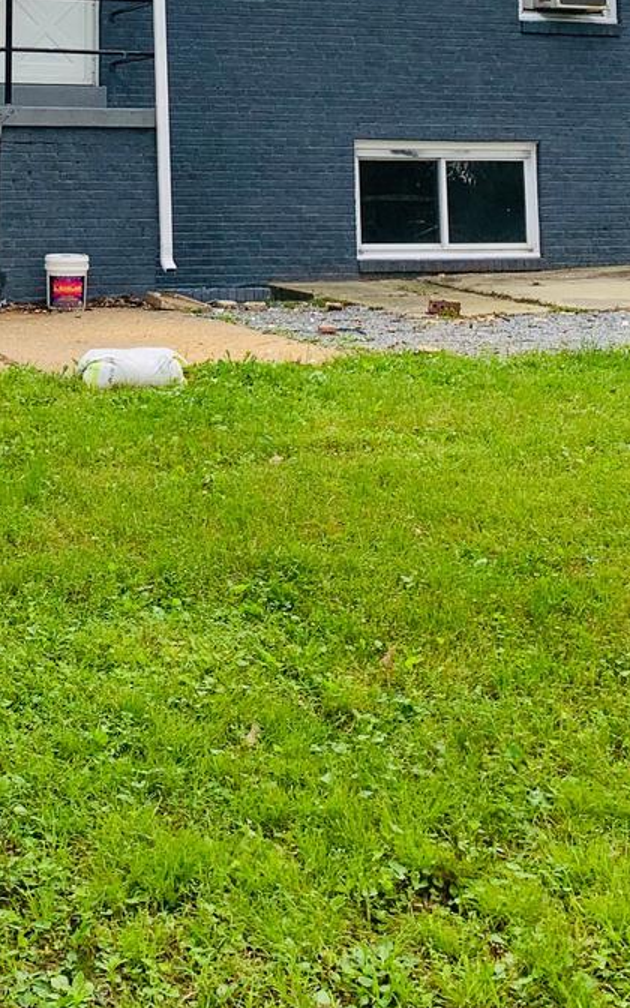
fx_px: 1731
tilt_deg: +9.2
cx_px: 58
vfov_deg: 30.1
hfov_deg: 20.2
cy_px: -10
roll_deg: +1.7
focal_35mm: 63
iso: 25
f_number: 1.8
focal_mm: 4.25
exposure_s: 1/412
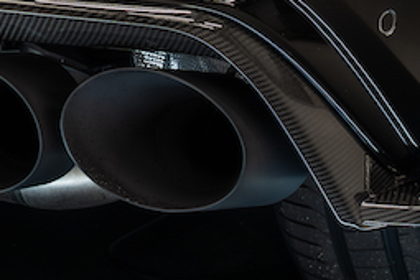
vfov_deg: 6.4
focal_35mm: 212
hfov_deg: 9.1
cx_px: -432
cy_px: -134
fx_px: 2467
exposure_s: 1/1.67
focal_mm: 42.1
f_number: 7.1
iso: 100
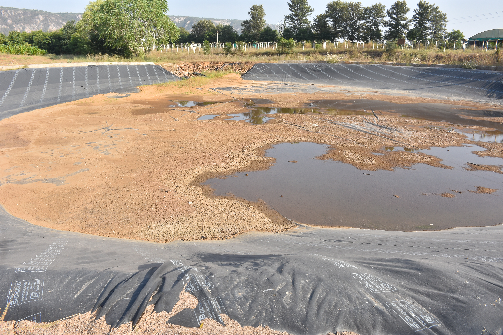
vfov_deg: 47.9
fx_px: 377
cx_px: 252
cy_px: 168
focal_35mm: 27
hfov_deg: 67.4
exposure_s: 1/125
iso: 100
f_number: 9
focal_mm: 18
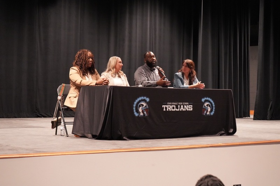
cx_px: 140
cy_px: 93
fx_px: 544
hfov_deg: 28.8
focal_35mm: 70
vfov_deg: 19.4
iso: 12800
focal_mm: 70
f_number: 5.6
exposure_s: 1/80
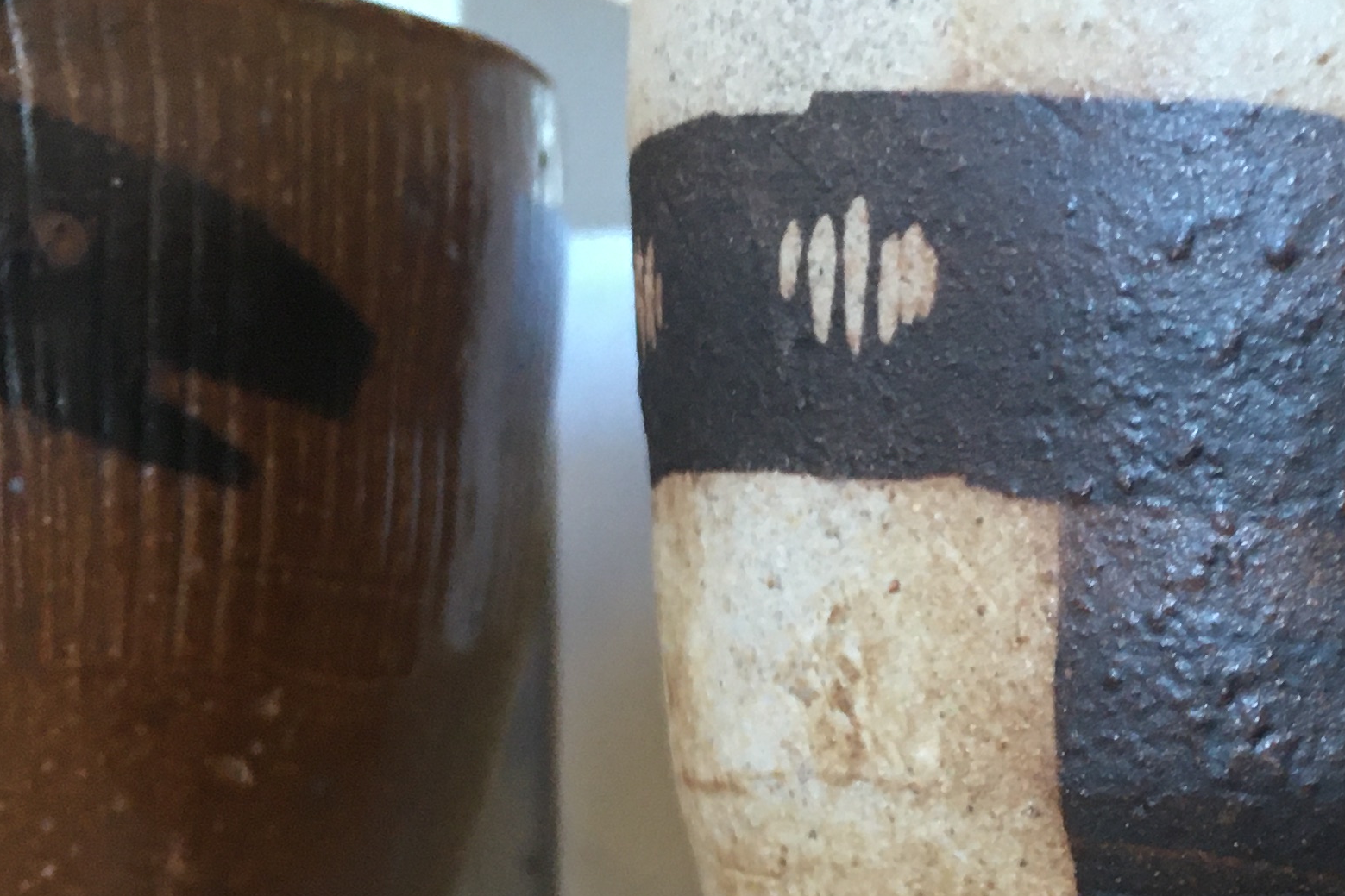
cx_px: 1472
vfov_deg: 17.3
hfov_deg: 24.3
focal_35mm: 78
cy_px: 742
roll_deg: -1.0
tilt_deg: -1.2
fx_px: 2914
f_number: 2.2
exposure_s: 1/30
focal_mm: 4.15
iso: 100
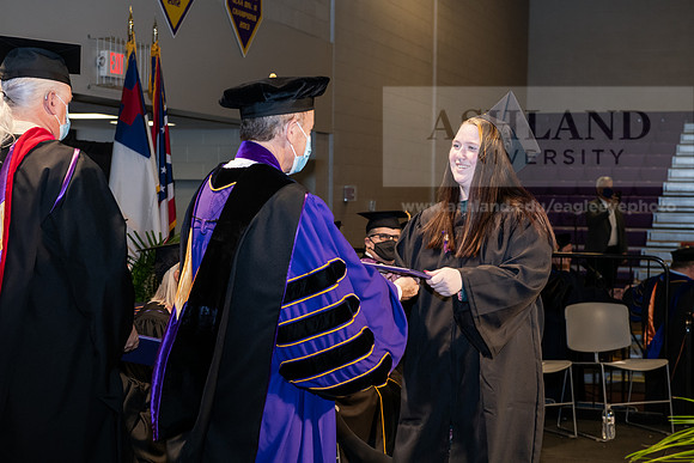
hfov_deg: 30.5
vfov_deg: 20.6
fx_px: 1273
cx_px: 347
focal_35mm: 66
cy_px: 232
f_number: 6.3
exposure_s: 1/200
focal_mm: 66
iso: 1600
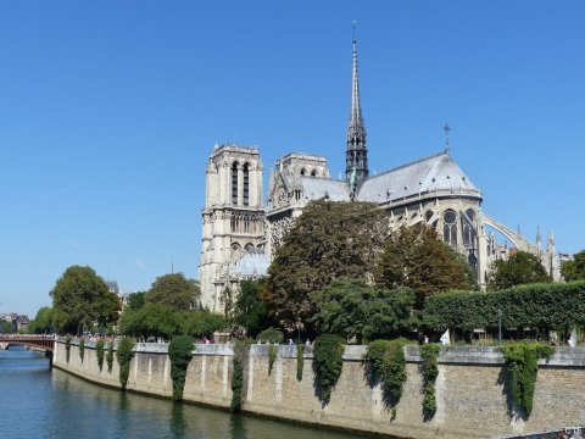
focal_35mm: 42
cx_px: 292
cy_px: 220
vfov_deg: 34.3
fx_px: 710
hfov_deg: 44.8
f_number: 4
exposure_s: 1/1300
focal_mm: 7.4
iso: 100
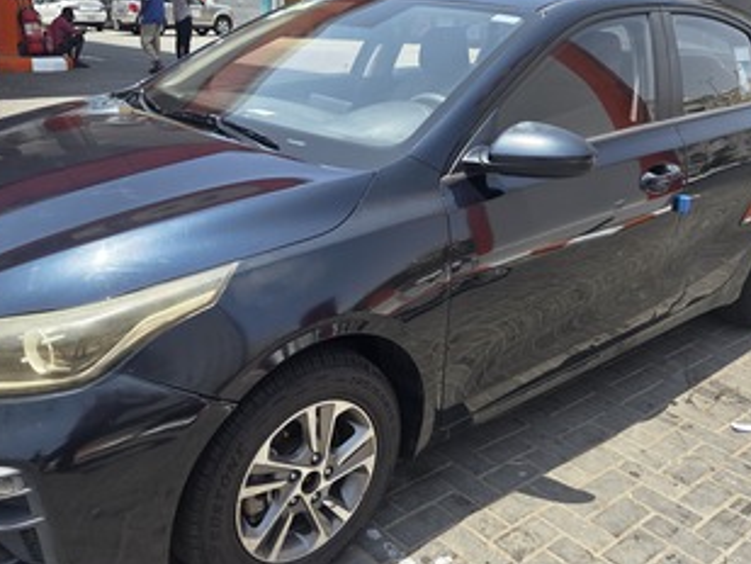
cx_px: 324
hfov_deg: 53.8
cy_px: 266
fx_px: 738
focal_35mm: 34
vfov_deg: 41.8
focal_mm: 5.4
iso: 80
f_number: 1.8
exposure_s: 1/2122
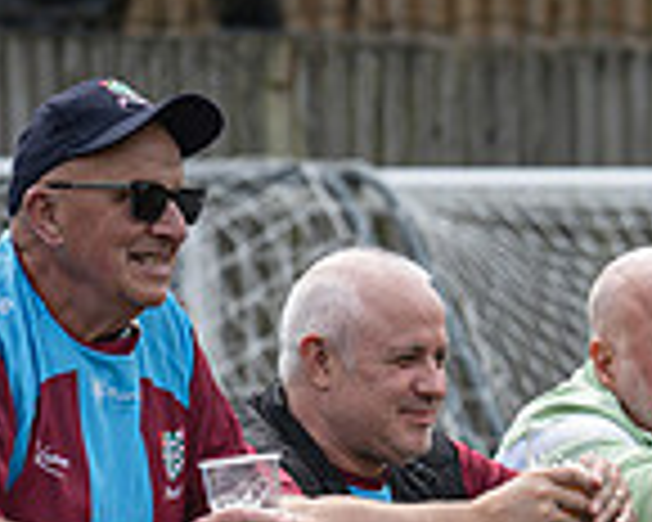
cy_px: 734
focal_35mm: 671
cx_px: 239
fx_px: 12948
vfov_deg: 2.3
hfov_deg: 2.9
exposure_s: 1/1150
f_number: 4
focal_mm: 135
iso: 200
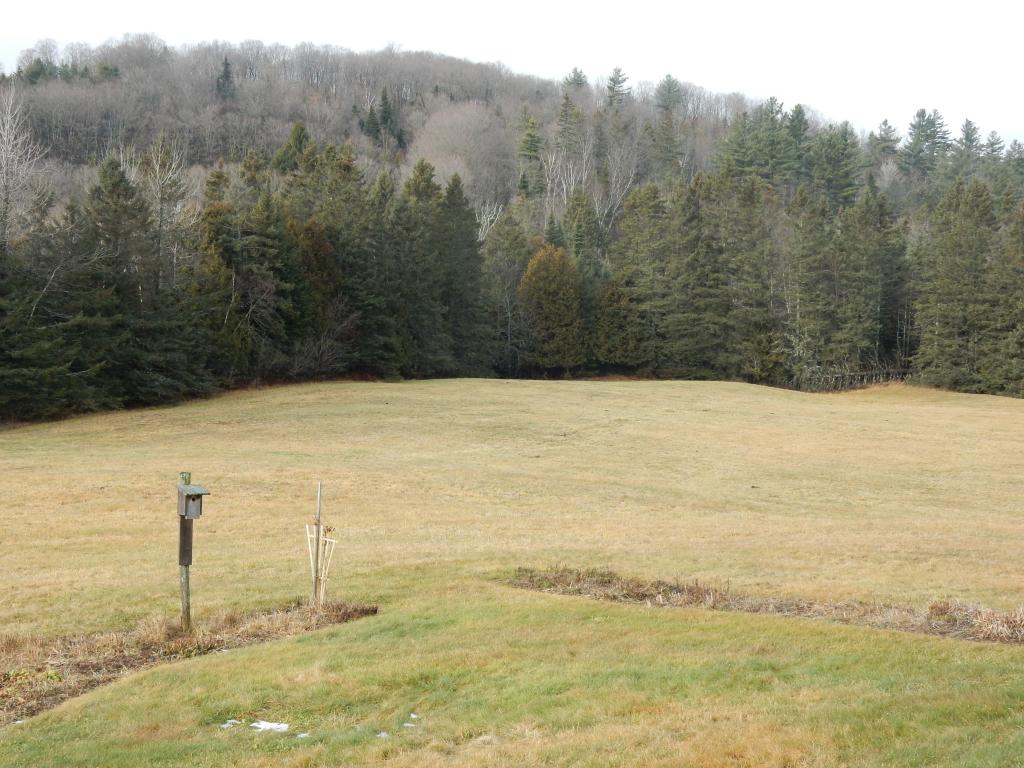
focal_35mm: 60
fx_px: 1775
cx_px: 512
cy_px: 384
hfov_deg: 32.2
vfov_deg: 24.4
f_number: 4.5
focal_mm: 10.7
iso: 200
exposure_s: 1/250
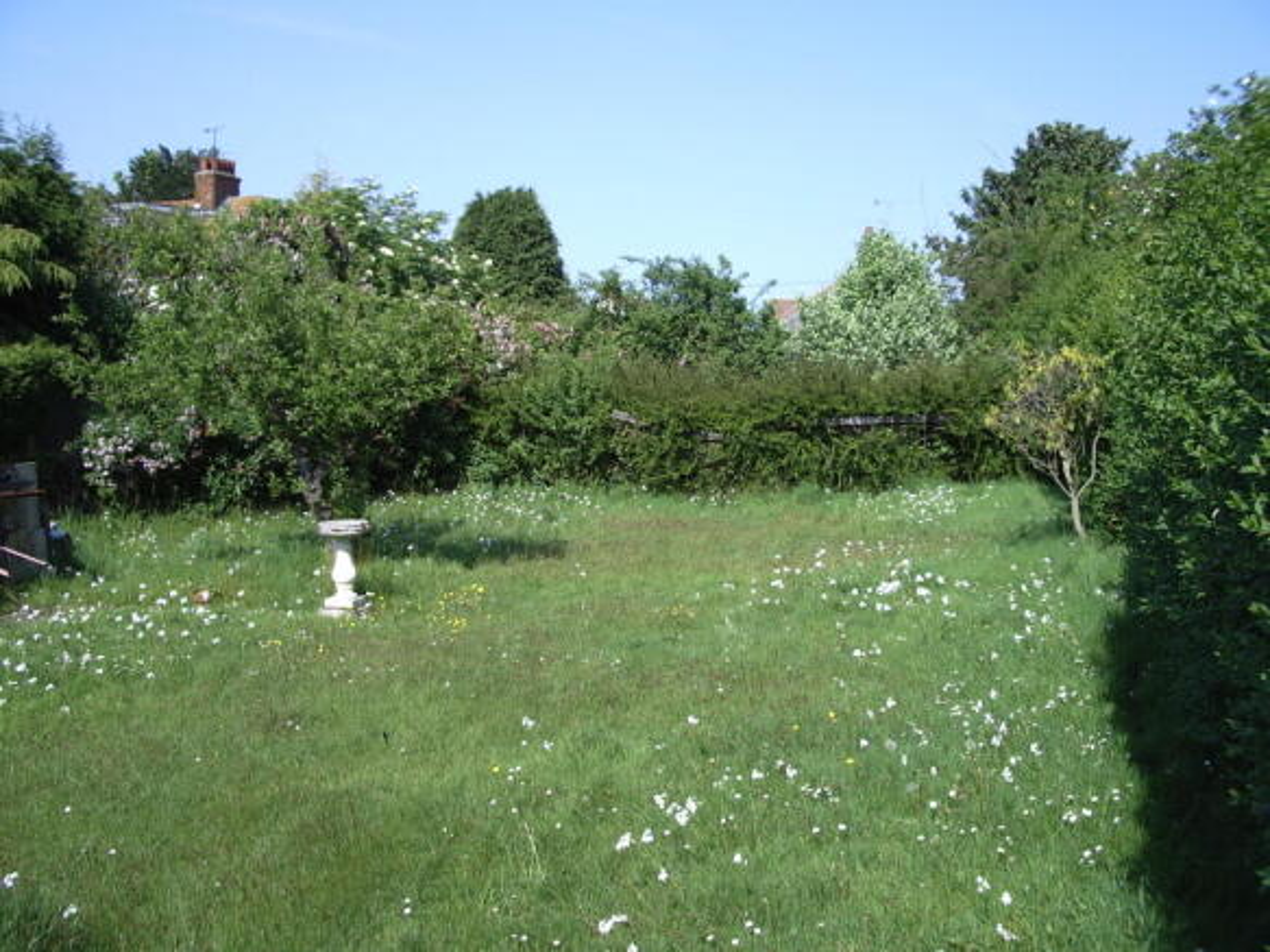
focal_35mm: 35
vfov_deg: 40.7
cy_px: 476
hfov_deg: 52.6
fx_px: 1284
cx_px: 635
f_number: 4.3
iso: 50
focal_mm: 5.8
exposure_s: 1/250
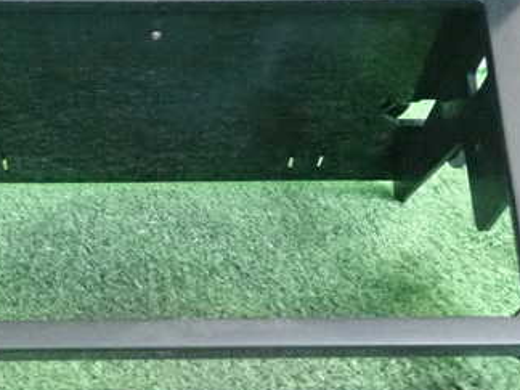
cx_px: 151
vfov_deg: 19.4
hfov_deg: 25.4
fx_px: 1142
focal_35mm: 76
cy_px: 159
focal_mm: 7.31
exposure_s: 1/125
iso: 4000
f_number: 2.8
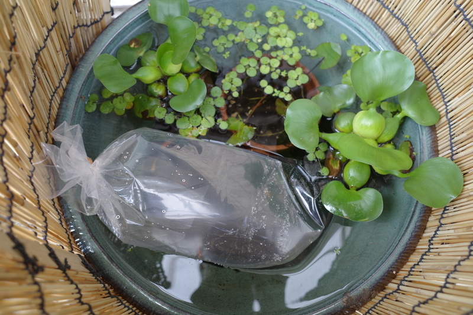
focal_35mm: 28
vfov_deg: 46.4
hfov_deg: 65.5
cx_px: 236
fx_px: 368
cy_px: 158
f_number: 2.8
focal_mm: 18.3
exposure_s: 1/30
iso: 100
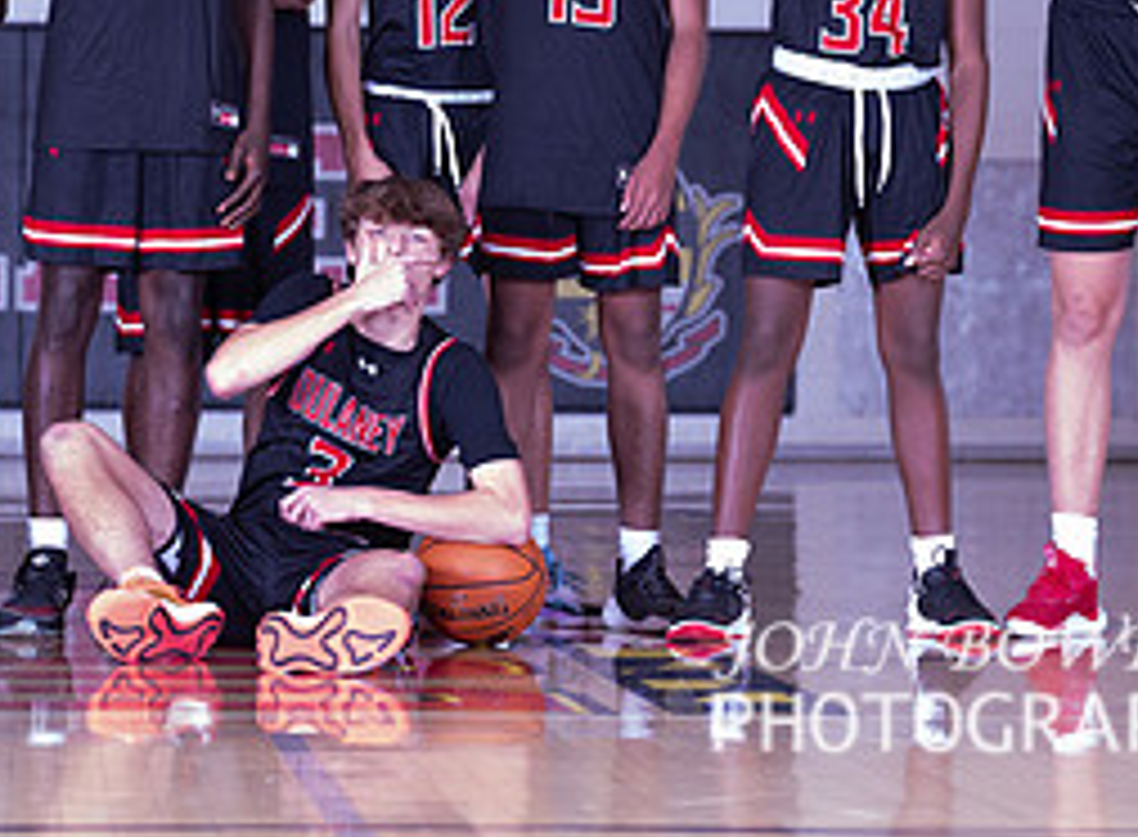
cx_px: 289
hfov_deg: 10.2
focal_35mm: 195
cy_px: -134
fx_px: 6365
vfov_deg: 7.5
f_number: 3.2
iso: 800
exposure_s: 1/125
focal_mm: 70
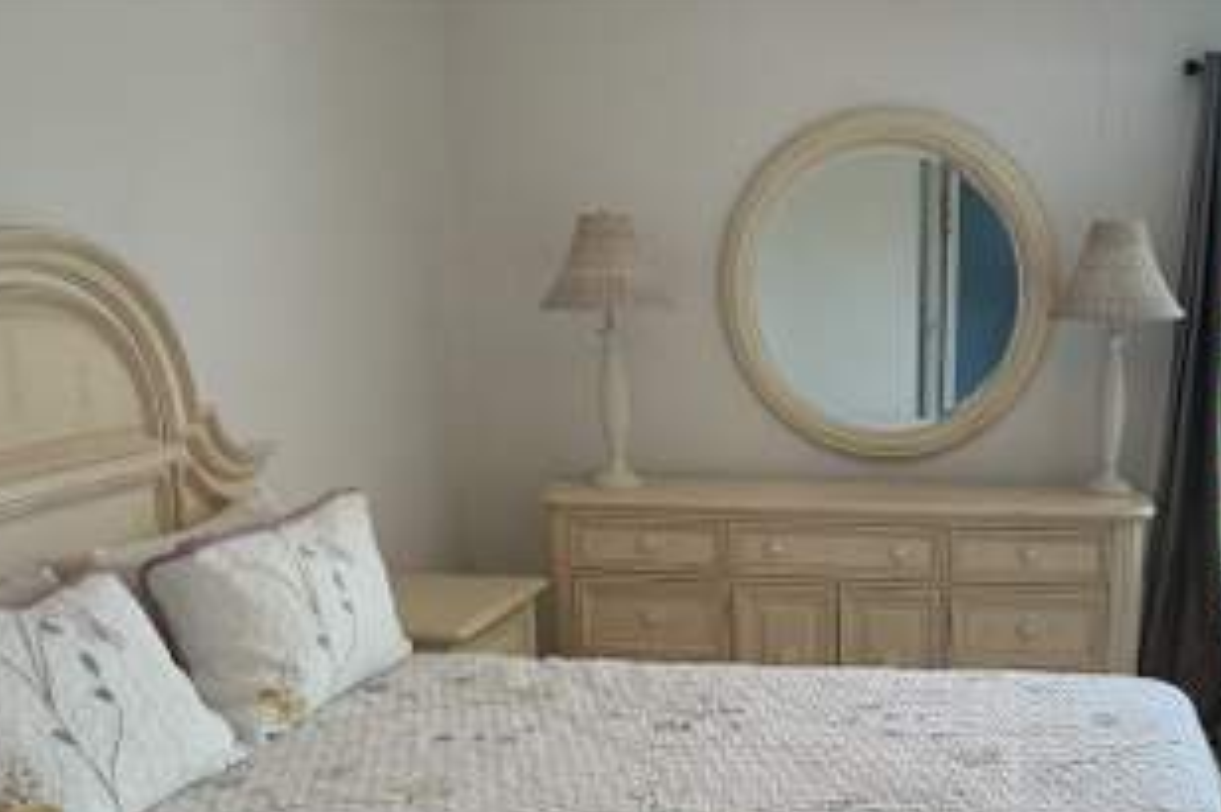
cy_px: 693
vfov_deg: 27.8
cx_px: 888
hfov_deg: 40.9
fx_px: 1593
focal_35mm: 47
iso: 40
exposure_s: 1/120
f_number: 1.8
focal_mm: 3
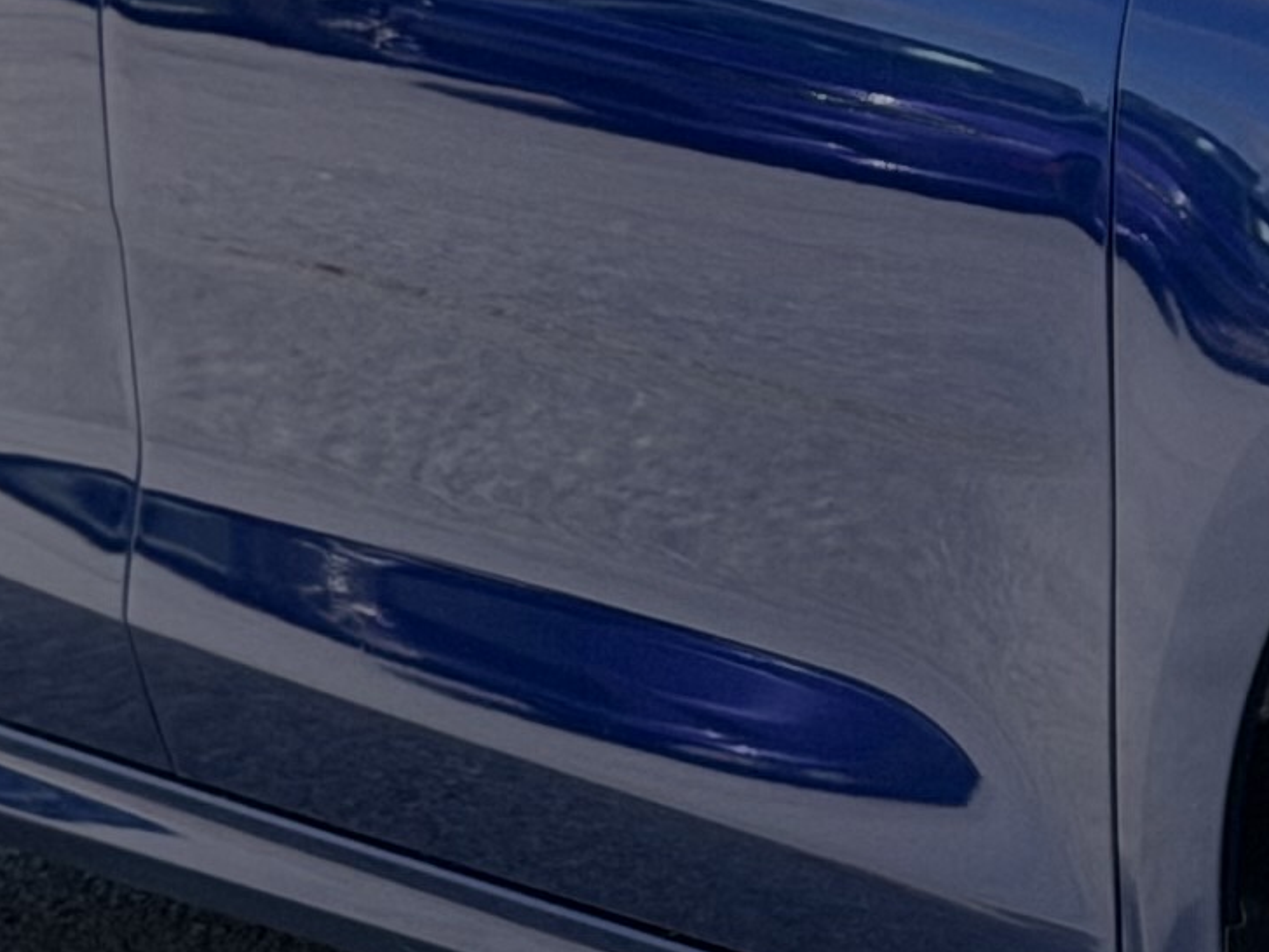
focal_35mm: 266
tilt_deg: -5.4
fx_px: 9751
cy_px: -131
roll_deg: -0.2
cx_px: 2083
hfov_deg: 7.3
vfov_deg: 5.6
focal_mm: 6.76
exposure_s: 1/1838
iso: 80
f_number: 1.78
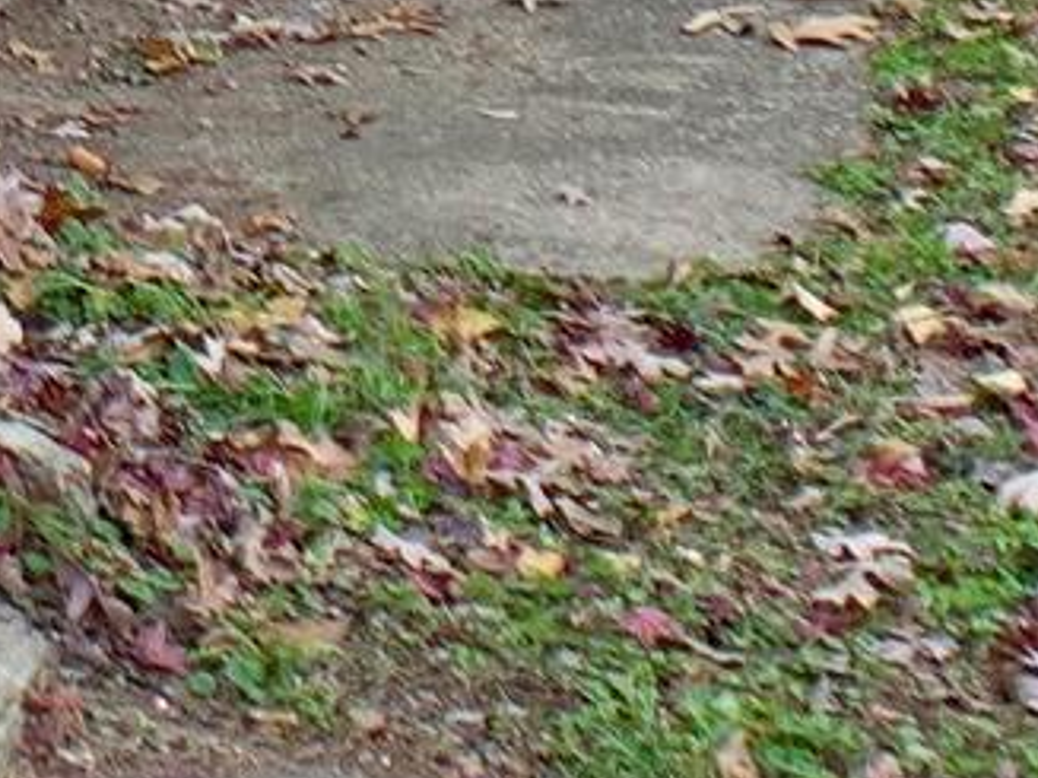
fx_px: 4886
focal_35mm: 163
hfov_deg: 11.6
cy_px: -1130
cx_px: -578
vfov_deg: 8.3
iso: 25
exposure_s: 1/175
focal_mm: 4.25
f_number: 1.8
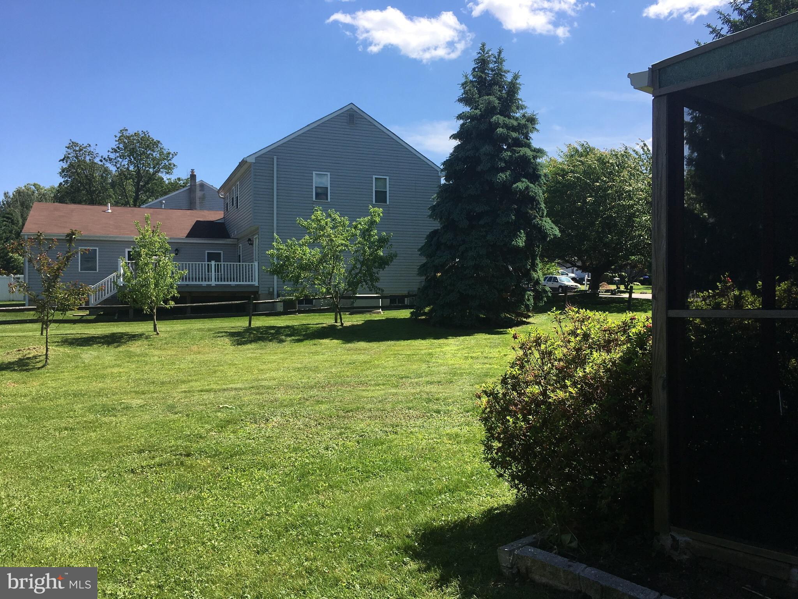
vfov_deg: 48.2
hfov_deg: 61.7
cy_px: 300
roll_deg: -0.4
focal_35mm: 29
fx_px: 669
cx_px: 399
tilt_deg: -2.1
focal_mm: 4.15
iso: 25
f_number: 2.2
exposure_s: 1/1425
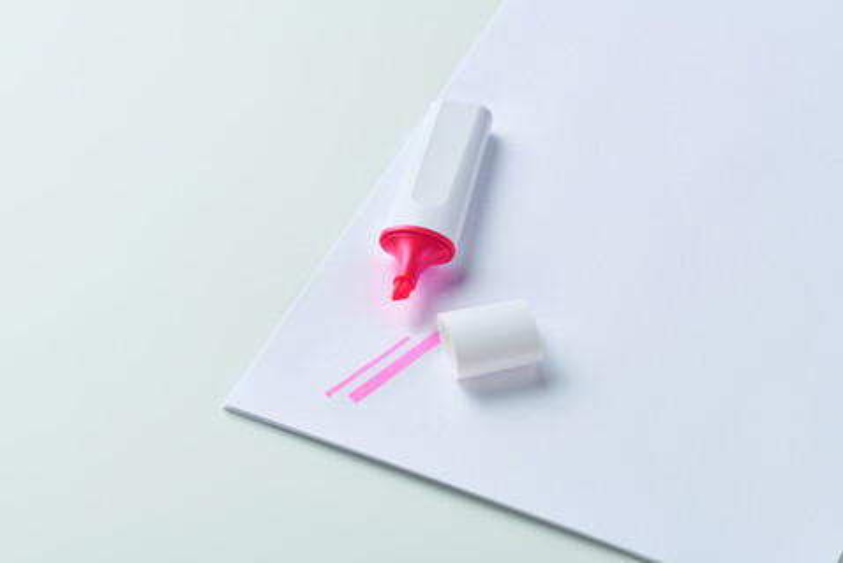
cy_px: 282
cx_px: 422
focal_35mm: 105
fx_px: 2459
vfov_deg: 13.0
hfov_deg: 19.5
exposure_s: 1/125
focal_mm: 105
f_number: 18
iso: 64
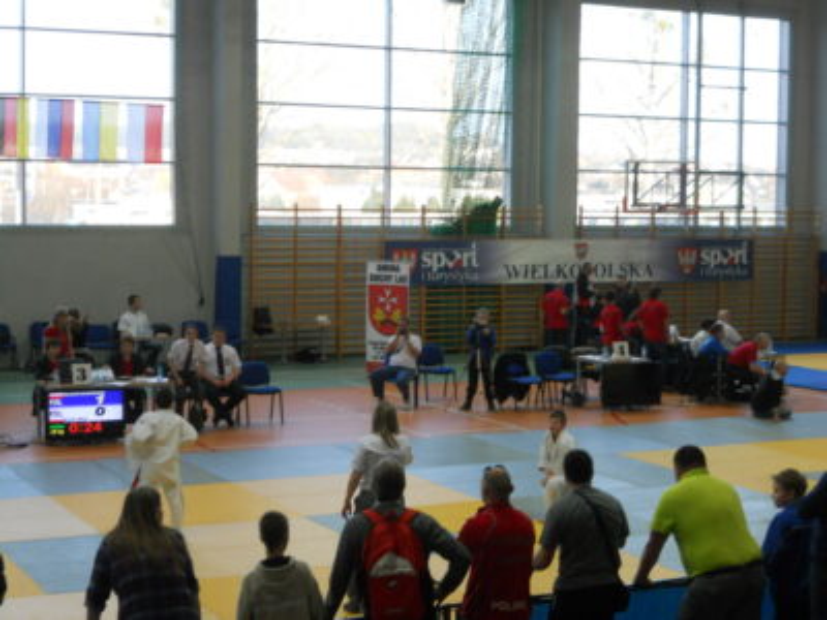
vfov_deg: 22.6
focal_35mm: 65
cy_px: 310
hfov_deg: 29.8
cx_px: 414
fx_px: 1553
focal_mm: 11.7
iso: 250
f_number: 5.3
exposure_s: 1/30
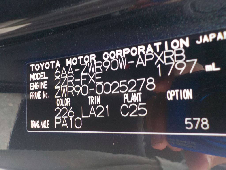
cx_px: 113
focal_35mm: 30
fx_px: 196
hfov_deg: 60.0
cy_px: 85
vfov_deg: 46.8
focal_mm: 4.1
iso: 160
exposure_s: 1/30
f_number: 3.3
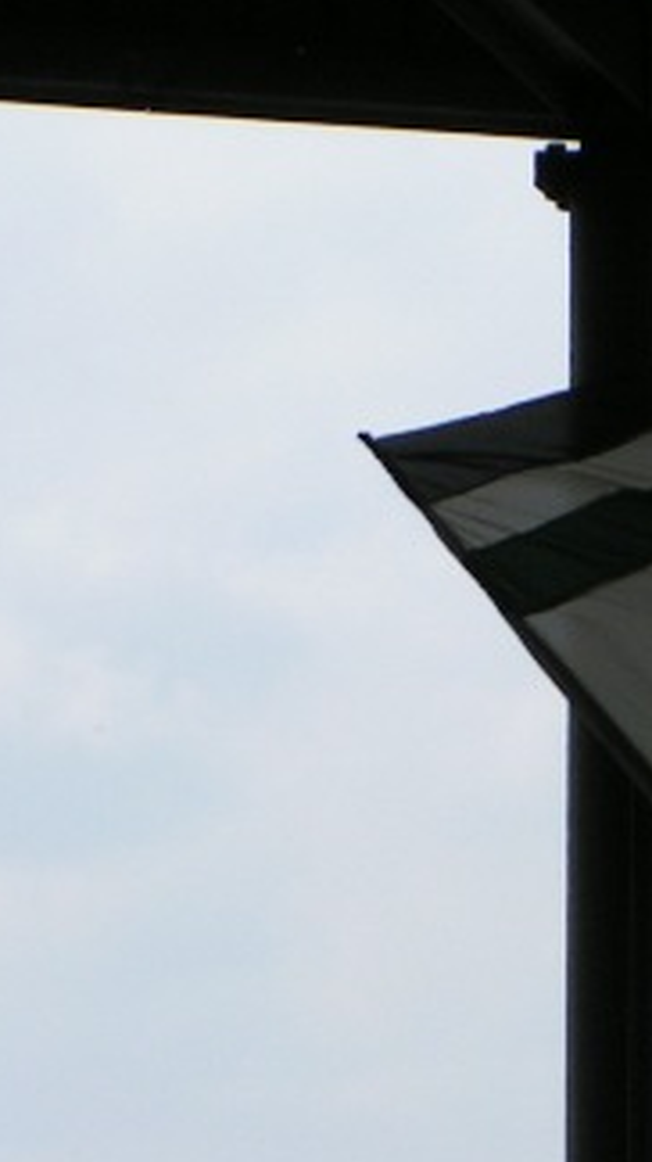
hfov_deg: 3.8
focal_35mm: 320
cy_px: 793
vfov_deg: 6.7
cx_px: 1010
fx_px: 9845
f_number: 4
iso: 50
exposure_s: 1/1000
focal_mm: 18.2
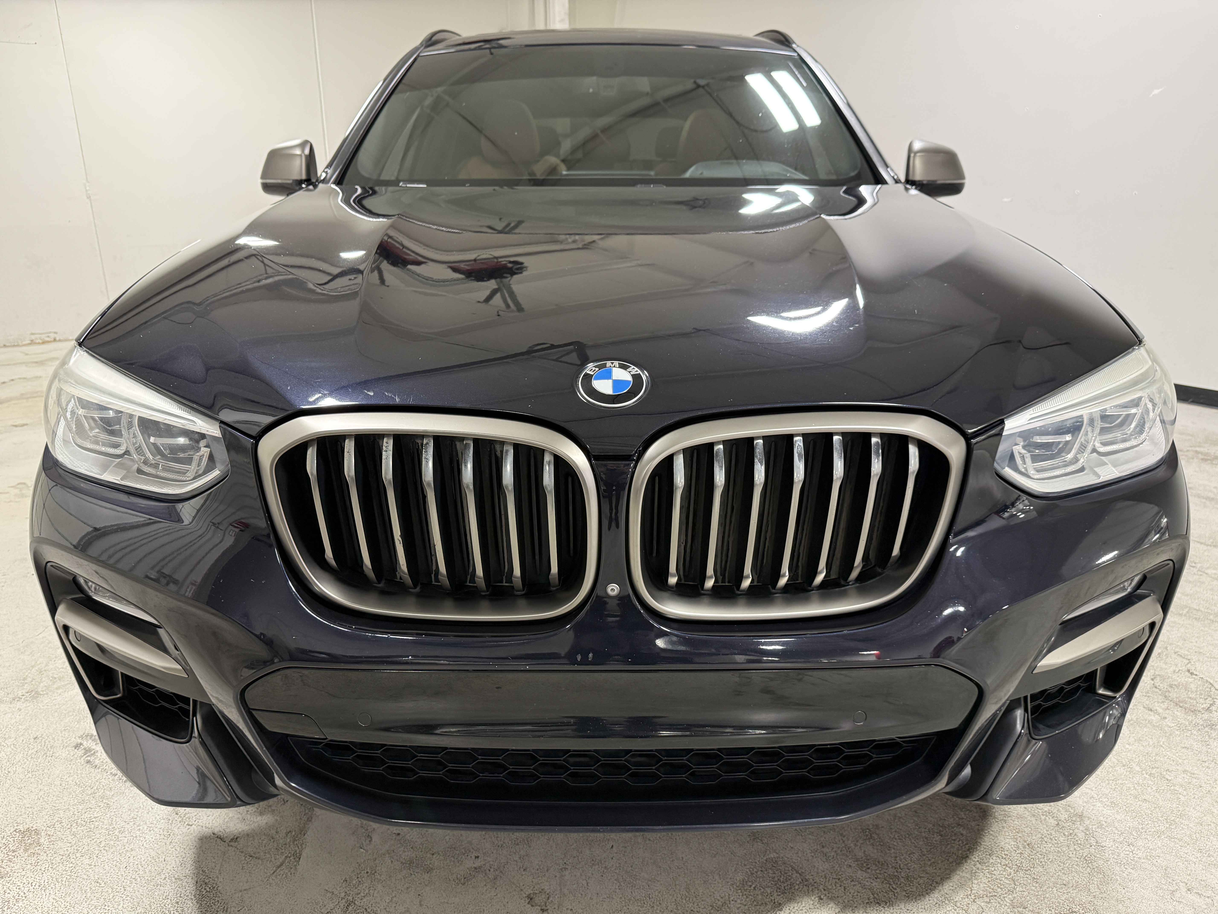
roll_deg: +0.1
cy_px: 457
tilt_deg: -18.1
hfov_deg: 71.6
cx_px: 609
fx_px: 844
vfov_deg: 56.8
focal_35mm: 24
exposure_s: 1/120
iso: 320
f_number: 1.78
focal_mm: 6.76
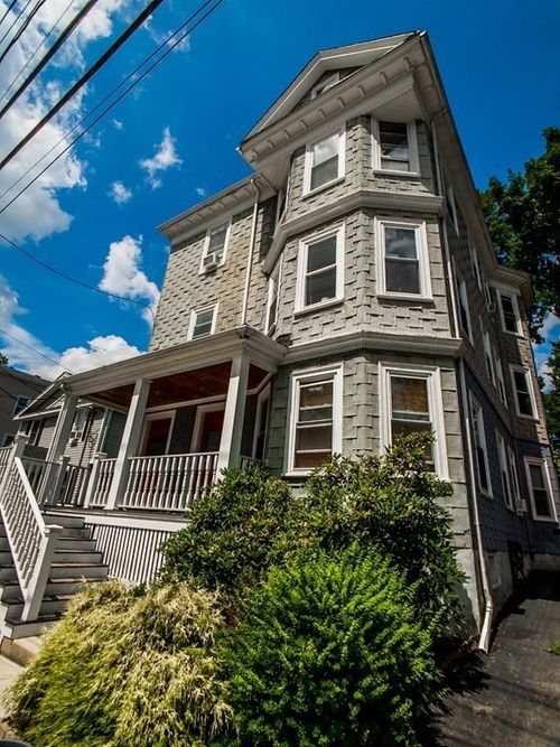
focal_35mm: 28
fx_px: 604
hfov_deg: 49.7
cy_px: 374
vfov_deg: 63.5
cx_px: 280
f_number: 1.8
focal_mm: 3.99
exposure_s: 1/2300
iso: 20
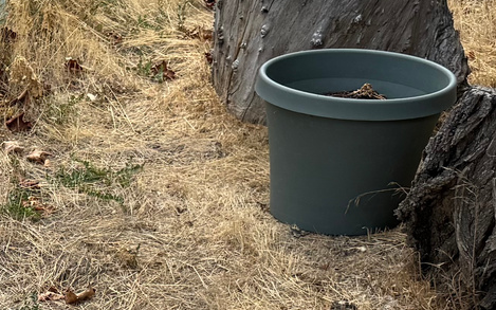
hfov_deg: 16.4
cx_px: -330
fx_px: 1500
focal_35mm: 111
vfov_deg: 11.5
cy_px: 383
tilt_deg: -30.5
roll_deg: +1.7
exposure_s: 1/1230
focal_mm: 6.76
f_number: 1.78
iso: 80
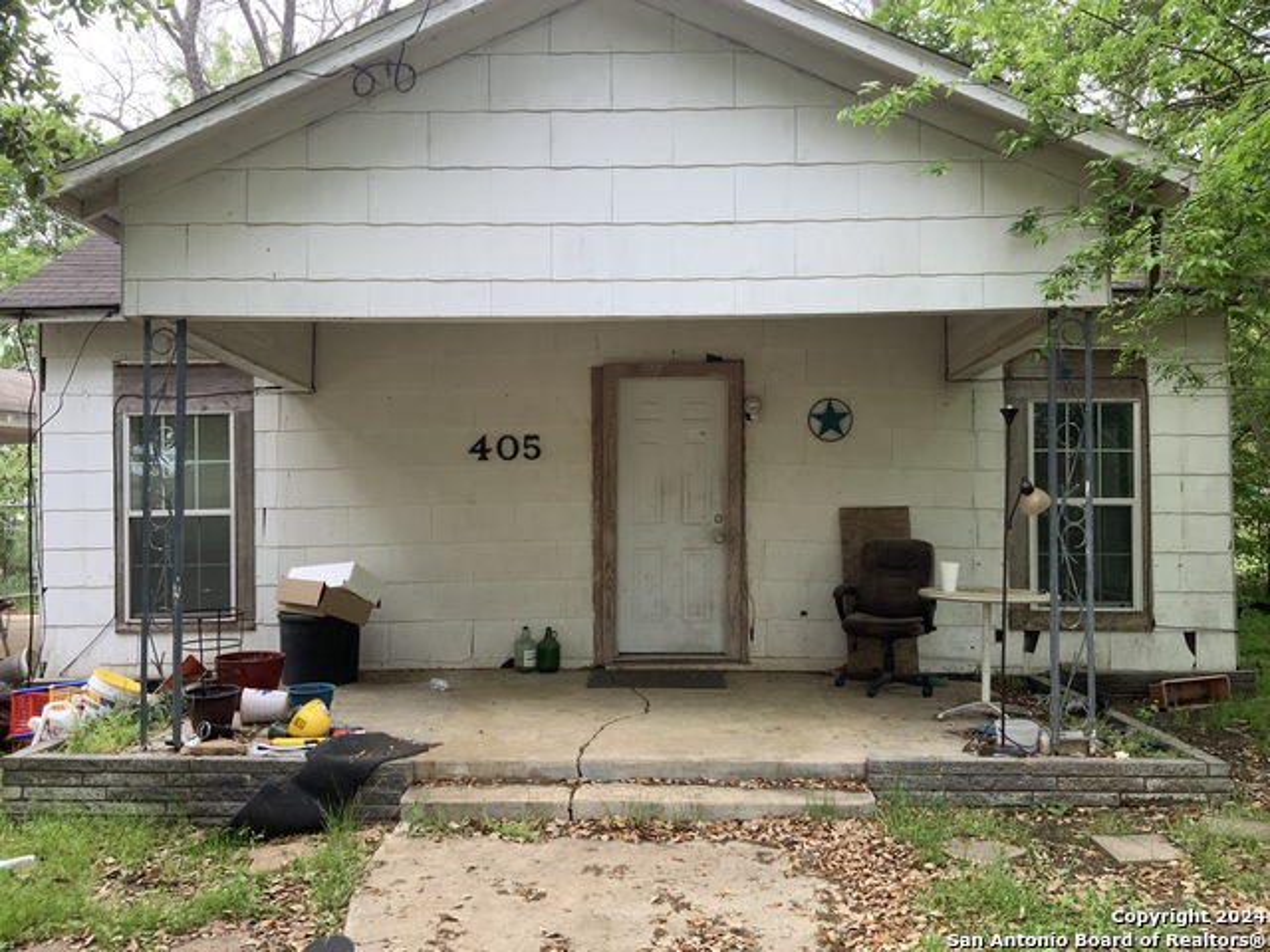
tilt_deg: +0.3
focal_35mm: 29
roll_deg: +1.4
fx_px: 1064
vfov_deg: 48.2
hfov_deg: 61.7
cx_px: 635
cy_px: 476
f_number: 1.8
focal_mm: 3
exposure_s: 1/123
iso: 16
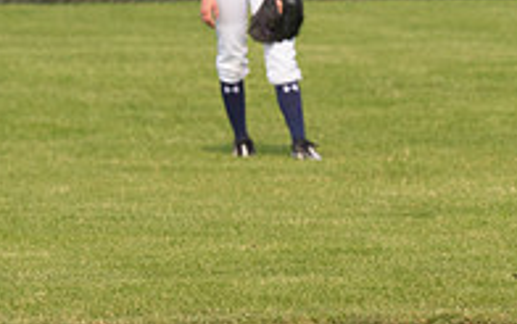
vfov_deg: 1.5
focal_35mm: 880
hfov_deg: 2.4
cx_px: 752
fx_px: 12413
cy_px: 100
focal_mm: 195
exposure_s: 1/1600
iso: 320
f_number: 5.6
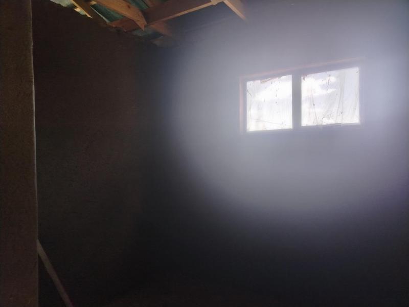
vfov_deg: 56.8
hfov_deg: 71.6
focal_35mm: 24
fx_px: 284
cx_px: 204
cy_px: 154
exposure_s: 1/50
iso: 275
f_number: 1.75
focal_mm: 5.25
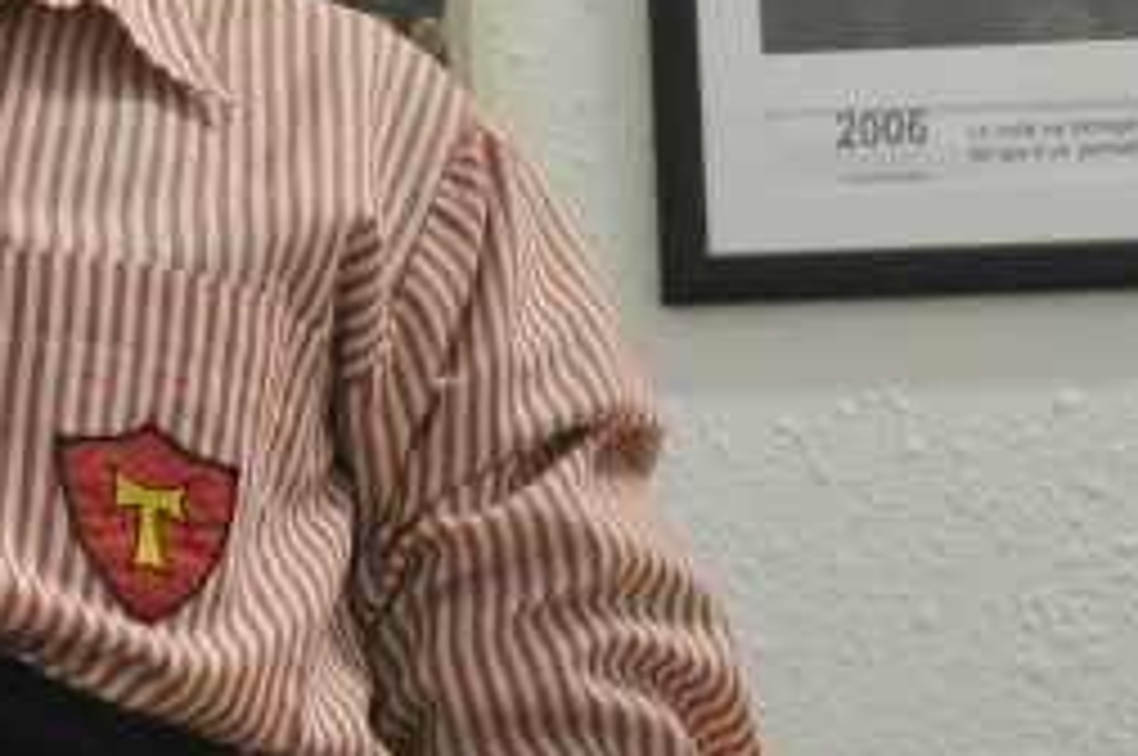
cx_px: -171
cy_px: -250
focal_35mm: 178
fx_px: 5620
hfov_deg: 11.4
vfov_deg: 7.6
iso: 4000
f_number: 7.1
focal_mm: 44
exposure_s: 1/60
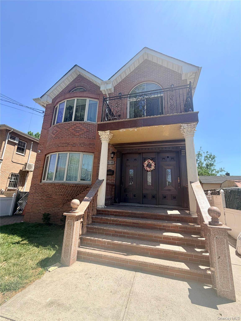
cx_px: 120
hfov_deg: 85.7
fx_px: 130
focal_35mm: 14
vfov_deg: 102.1
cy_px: 160
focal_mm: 2.22
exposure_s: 1/770
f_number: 2.2
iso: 32
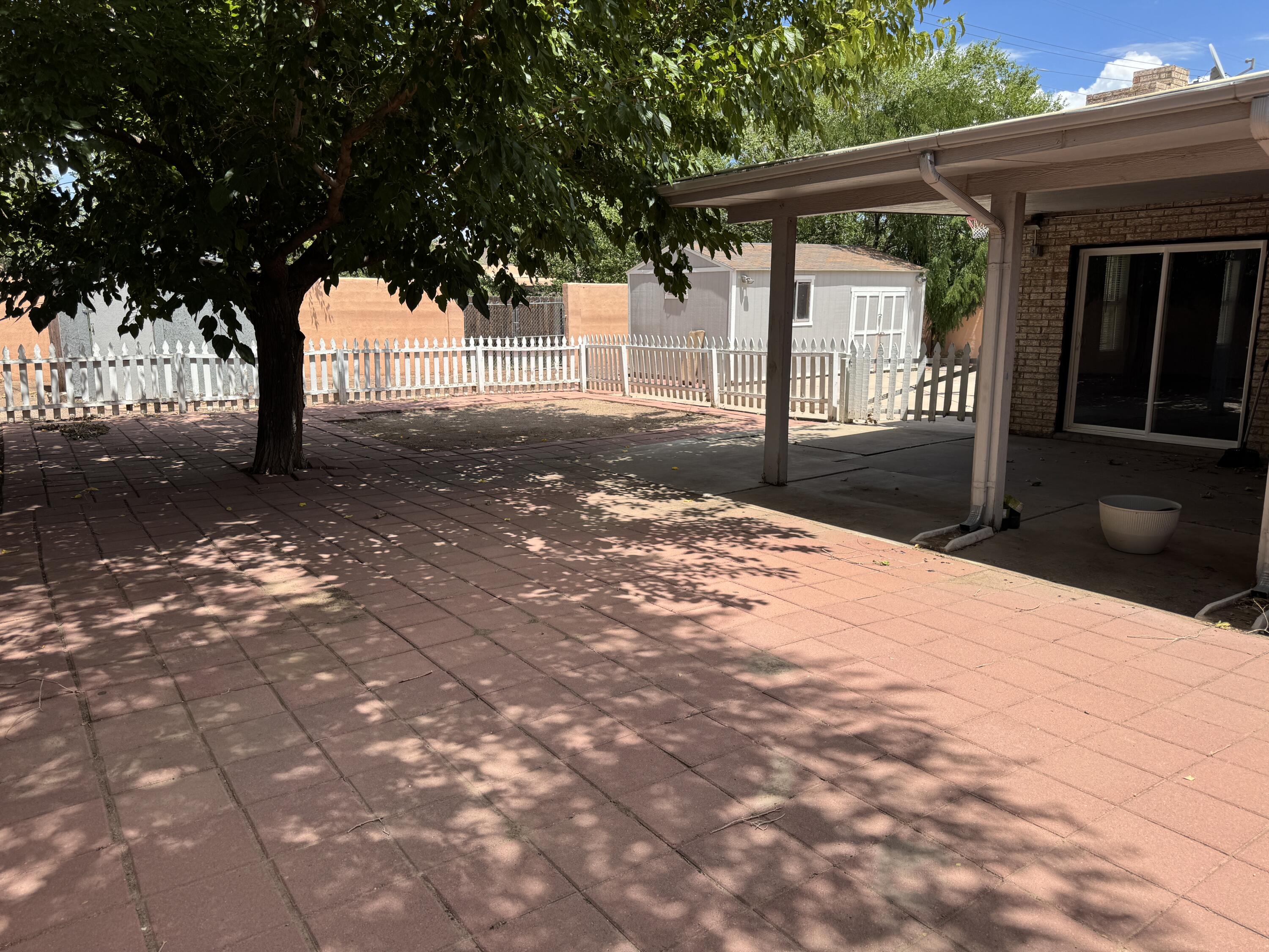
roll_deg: +0.4
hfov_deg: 71.6
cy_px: 476
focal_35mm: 24
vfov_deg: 56.8
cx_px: 634
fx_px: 880
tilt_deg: -10.7
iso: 80
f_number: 1.78
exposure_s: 1/3096
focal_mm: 6.76
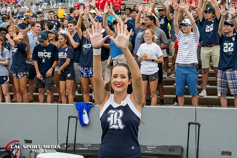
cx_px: 119
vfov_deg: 25.8
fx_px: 346
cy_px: 78
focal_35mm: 53
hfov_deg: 37.8
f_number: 4
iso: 640
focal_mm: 34
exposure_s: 1/2000
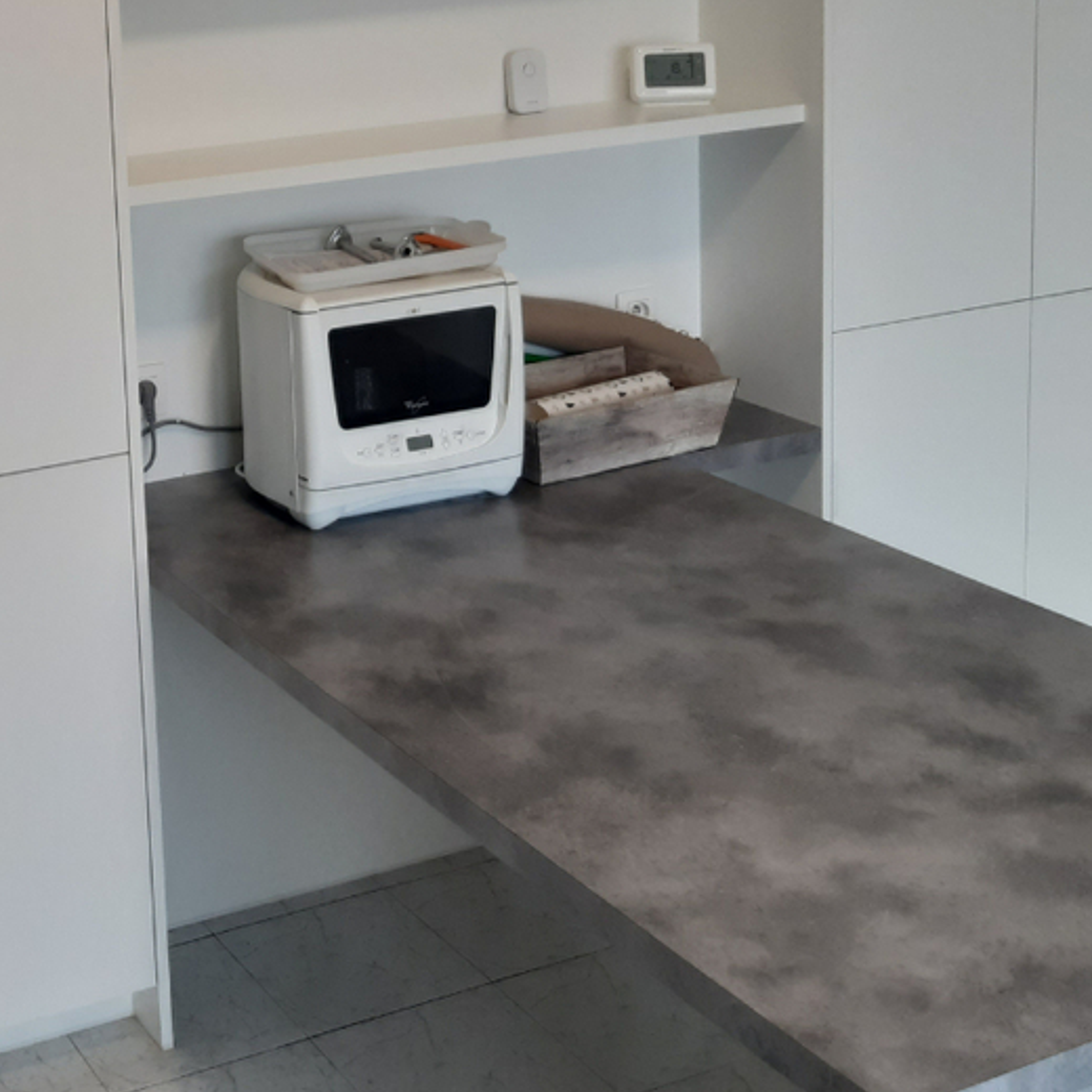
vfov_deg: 31.1
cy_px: 164
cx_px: 23
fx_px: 1892
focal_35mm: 53
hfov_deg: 30.2
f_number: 1.7
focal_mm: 3.92
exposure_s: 1/50
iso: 64
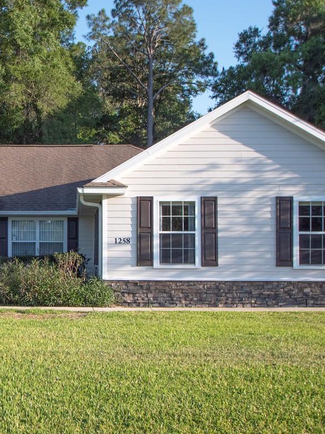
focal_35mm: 49
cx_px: 45
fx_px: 613
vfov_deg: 38.8
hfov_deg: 28.7
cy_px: 246
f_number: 2.8
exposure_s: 1/1250
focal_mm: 12
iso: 200
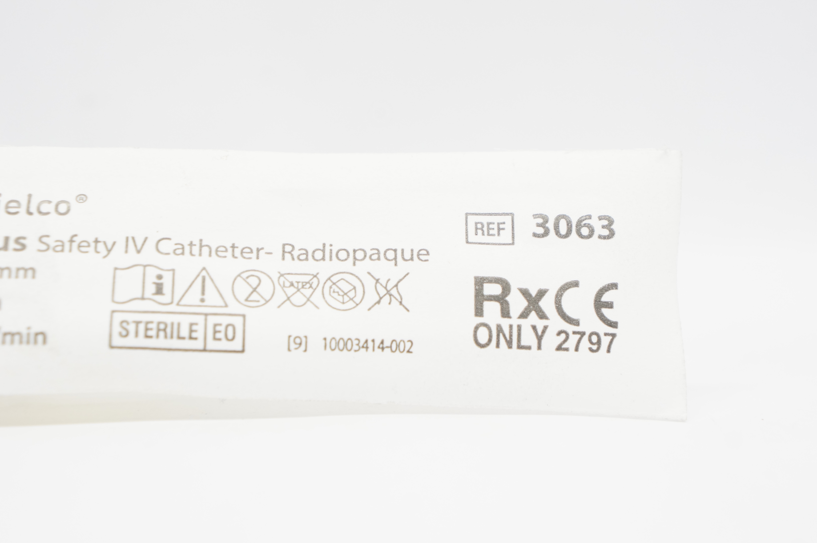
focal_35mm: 82
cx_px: 408
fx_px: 1870
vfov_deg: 16.5
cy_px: 272
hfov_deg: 24.6
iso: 800
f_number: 6.3
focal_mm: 55
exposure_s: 1/60
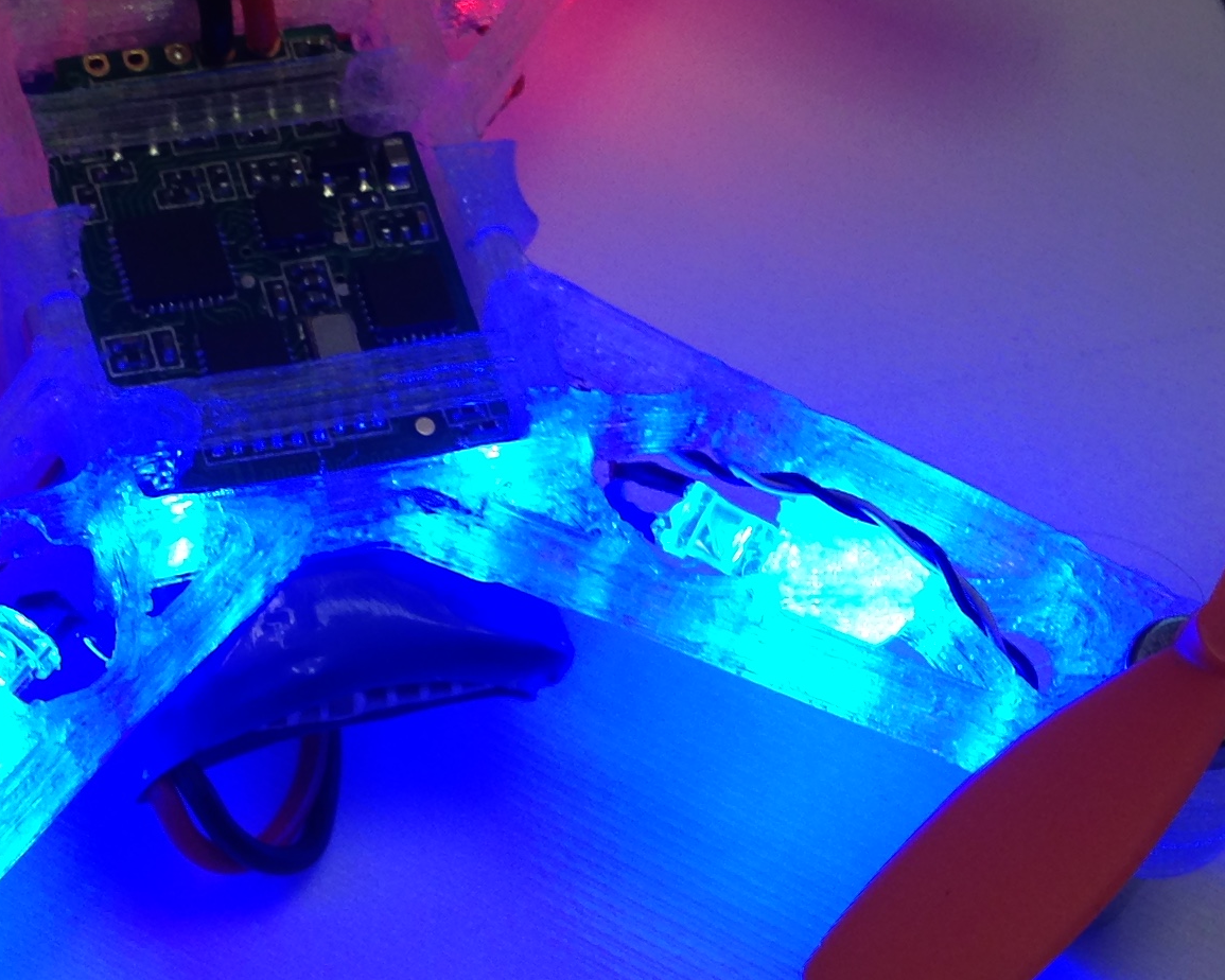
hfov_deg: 20.7
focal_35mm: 91
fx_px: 3299
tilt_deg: -55.3
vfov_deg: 16.9
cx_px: 207
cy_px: 548
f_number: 2.4
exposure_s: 1/30
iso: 50
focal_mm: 4.12
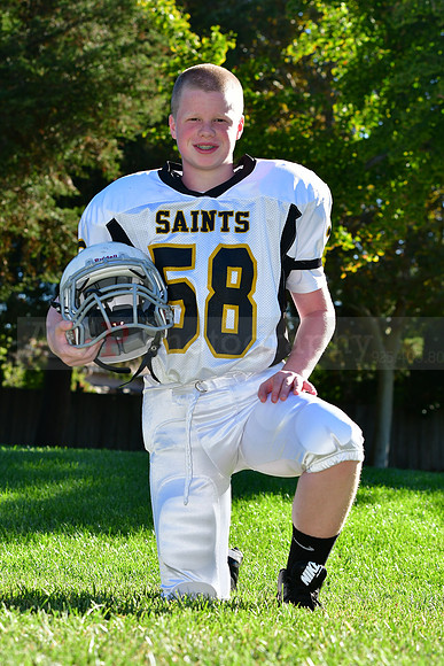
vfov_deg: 19.5
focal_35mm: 105
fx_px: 1941
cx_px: 222
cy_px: 333
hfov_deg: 13.0
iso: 400
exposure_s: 1/640
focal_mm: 70
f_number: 6.3
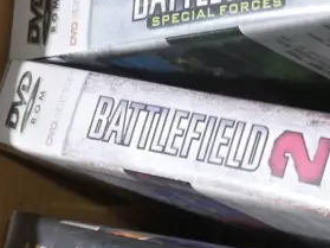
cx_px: 500
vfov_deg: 9.6
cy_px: 214
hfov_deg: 12.2
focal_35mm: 154
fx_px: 1467
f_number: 9
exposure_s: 1/60
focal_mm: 21
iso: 2000
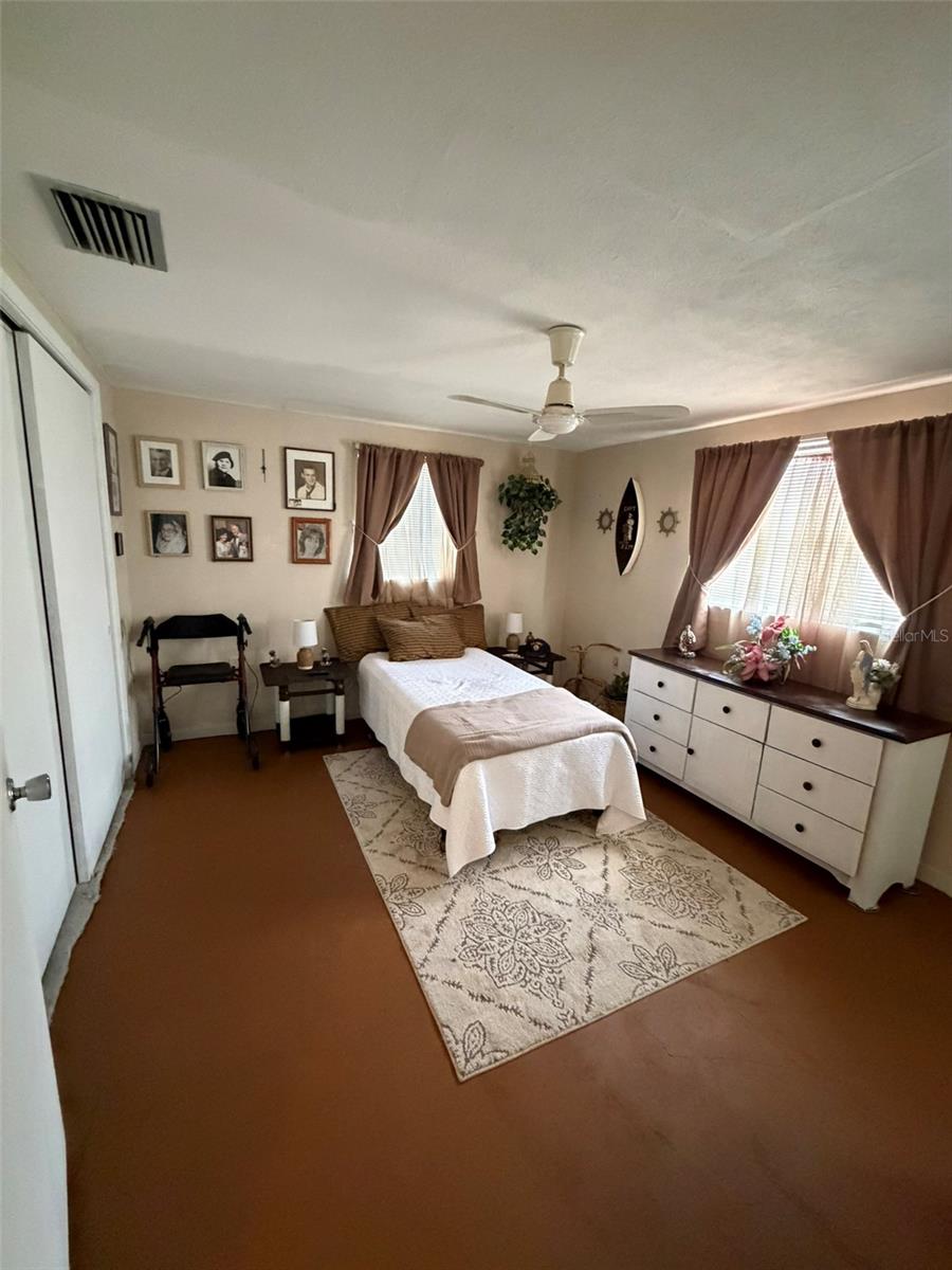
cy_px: 635
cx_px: 476
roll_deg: -3.4
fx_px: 513
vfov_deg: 102.1
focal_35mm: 14
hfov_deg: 85.7
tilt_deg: -11.1
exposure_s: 1/60
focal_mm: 2.22
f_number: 2.2
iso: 1250
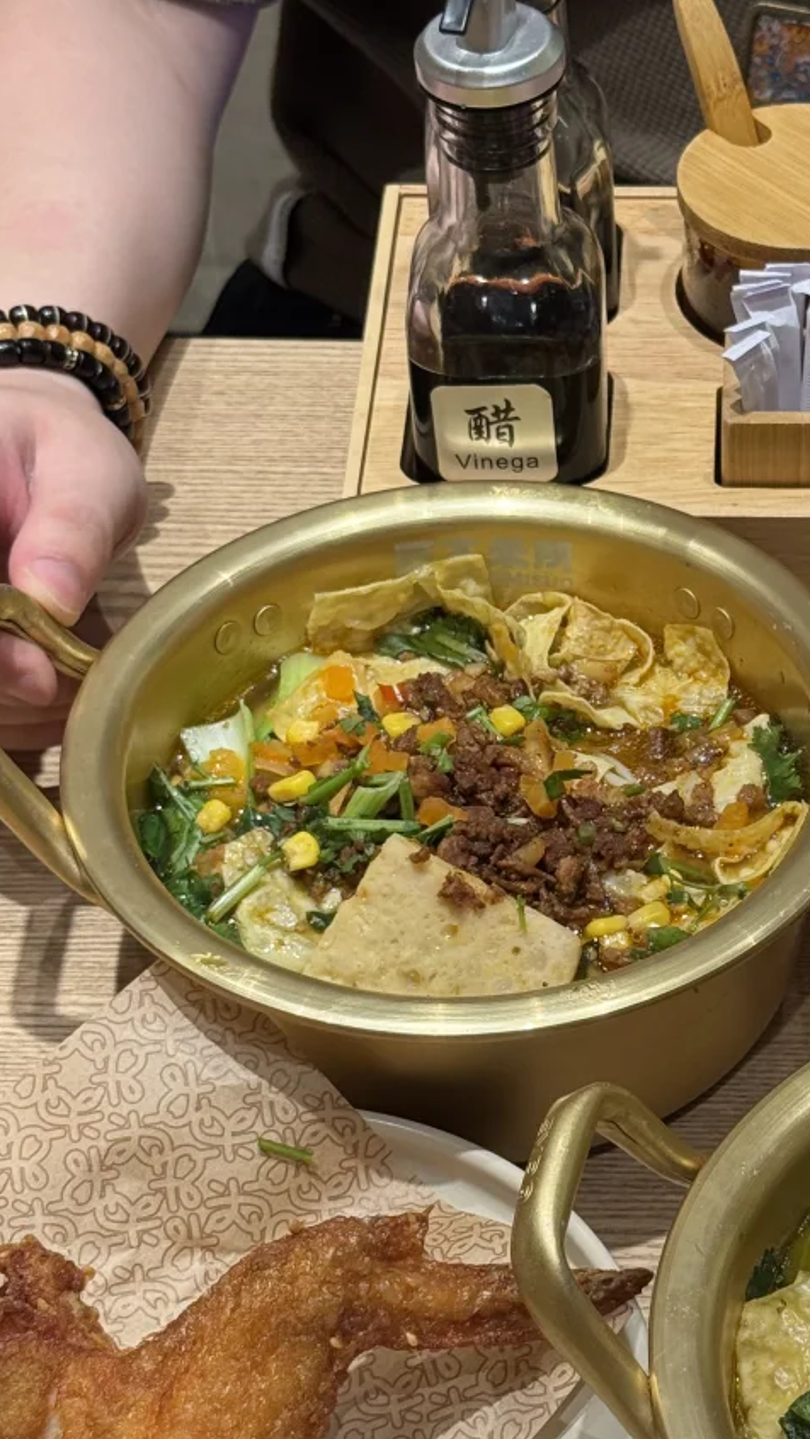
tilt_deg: -43.6
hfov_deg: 13.5
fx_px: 3398
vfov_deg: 23.9
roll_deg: +1.5
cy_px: 789
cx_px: 693
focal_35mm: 89
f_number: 1.78
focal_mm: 6.76
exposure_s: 1/318
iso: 64
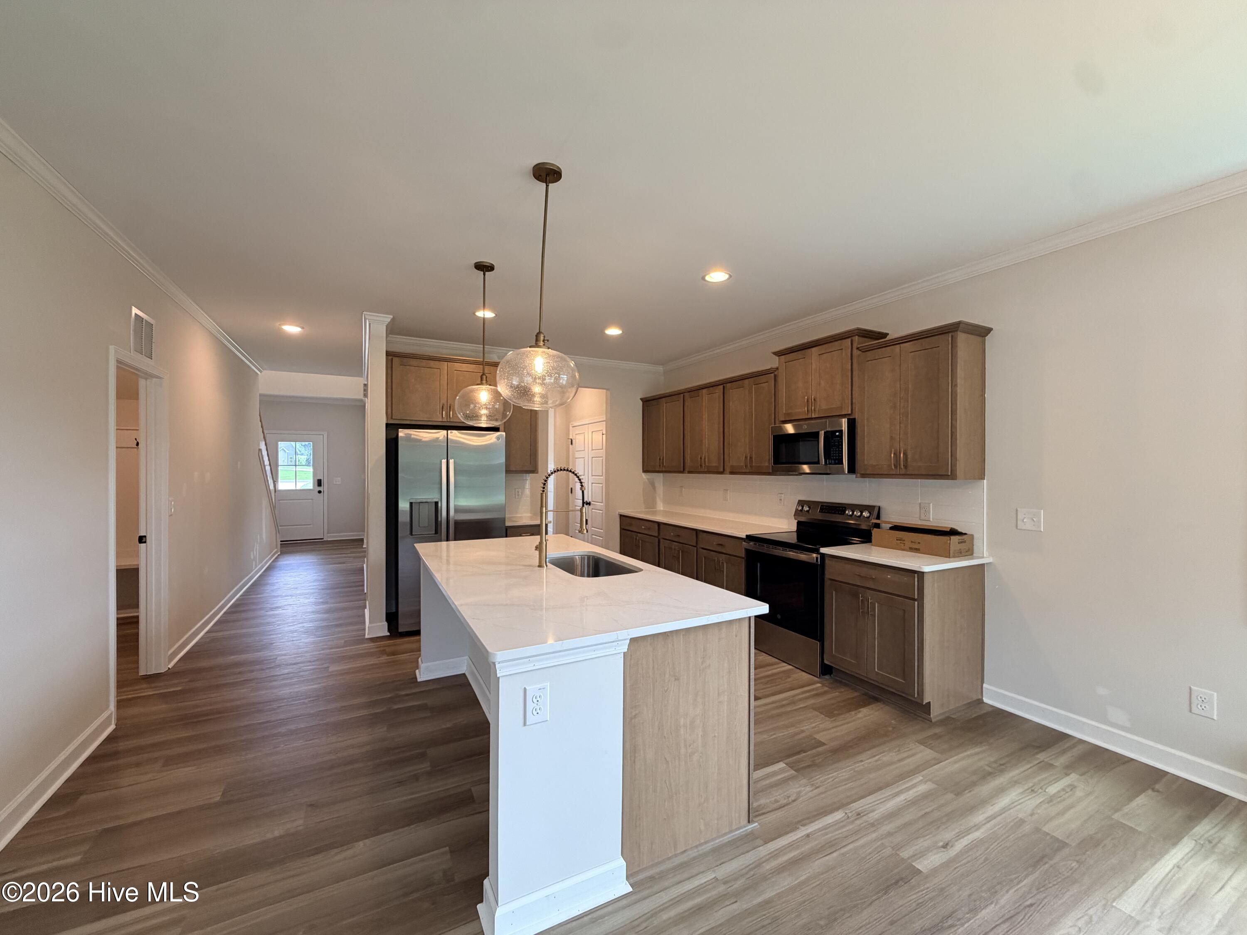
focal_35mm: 14
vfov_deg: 85.7
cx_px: 624
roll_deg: +0.7
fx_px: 504
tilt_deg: -0.4
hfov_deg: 102.1
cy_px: 468
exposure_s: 1/120
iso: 200
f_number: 2.2
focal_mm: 2.22
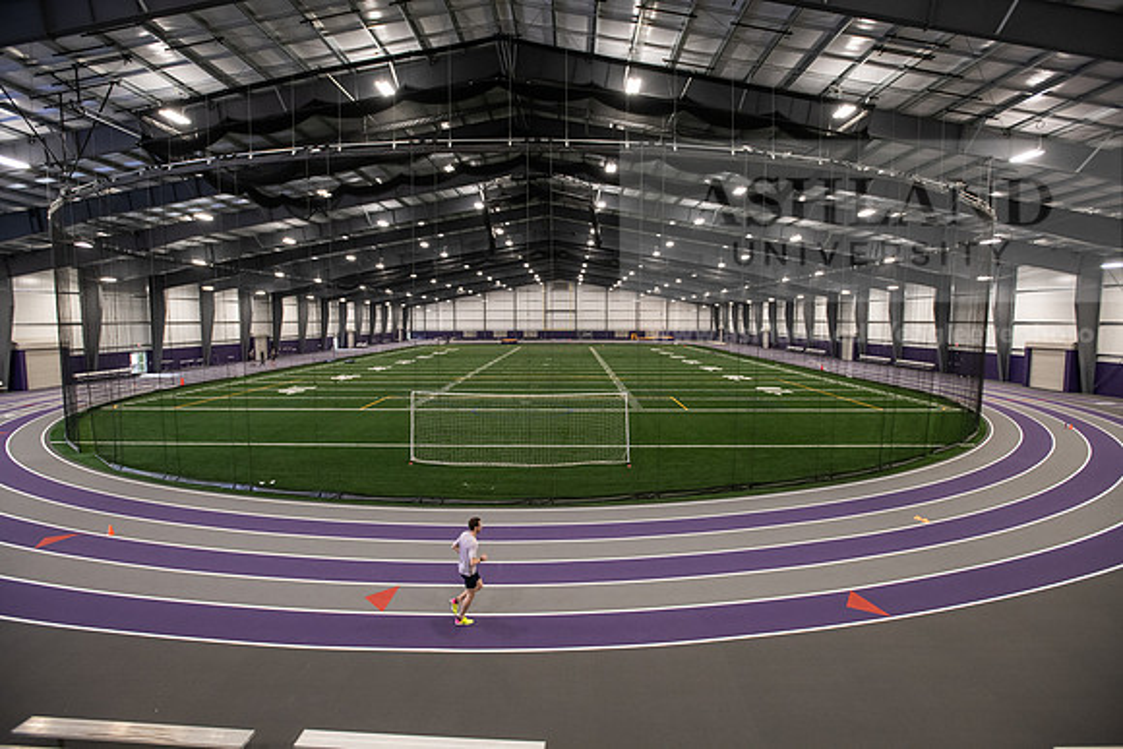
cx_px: 562
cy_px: 374
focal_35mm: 19
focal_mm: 19
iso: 1600
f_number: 4
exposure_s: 1/160
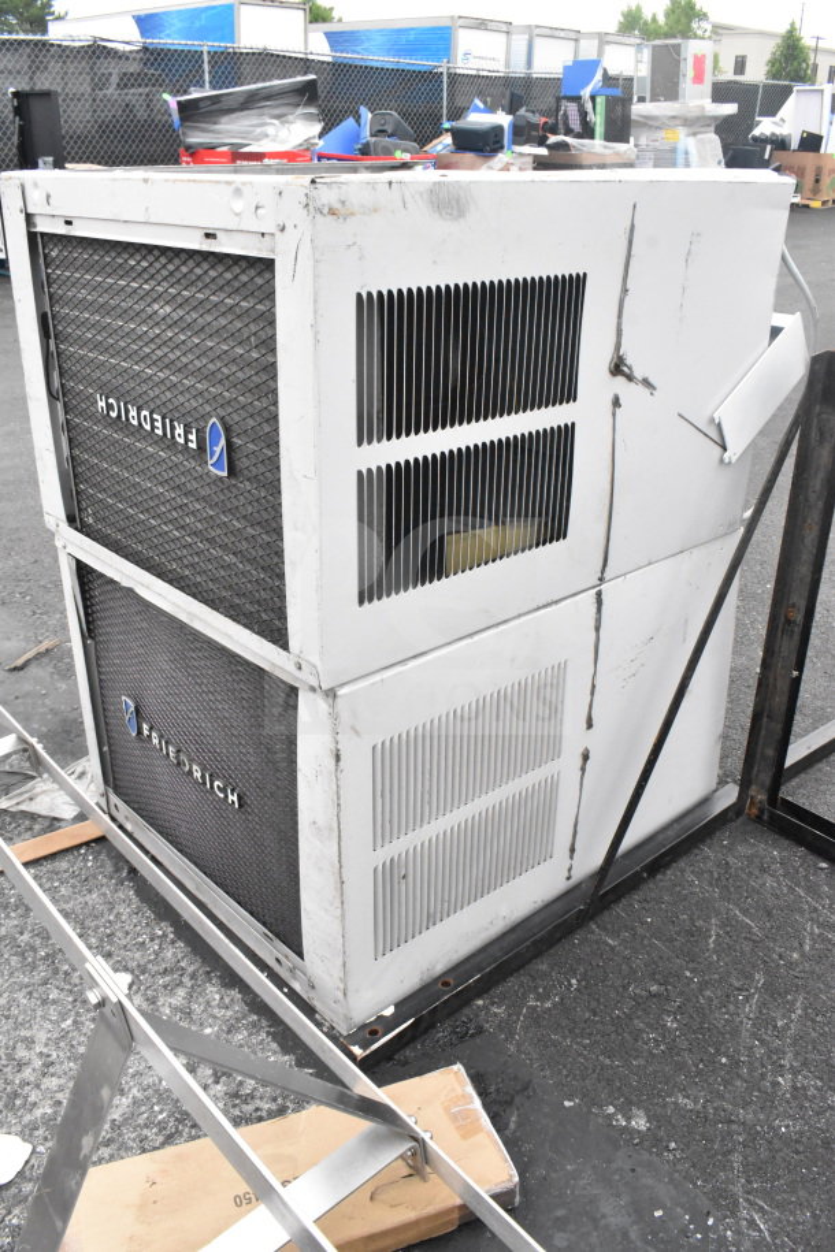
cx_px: 418
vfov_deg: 61.9
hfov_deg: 43.6
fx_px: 1044
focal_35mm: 30
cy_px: 626
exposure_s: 1/800
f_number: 14
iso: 6400
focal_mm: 20
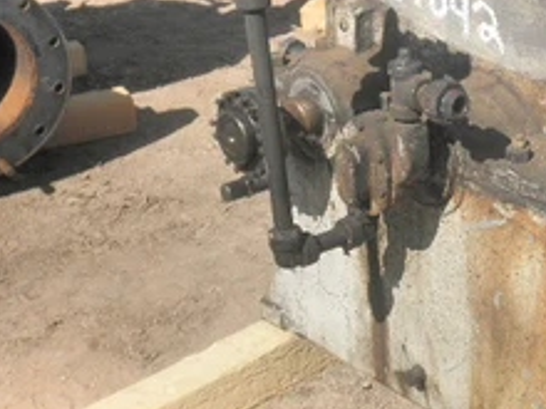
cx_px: 484
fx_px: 1262
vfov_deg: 18.4
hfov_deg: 23.8
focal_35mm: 80
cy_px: 201
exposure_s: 1/125
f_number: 9.6
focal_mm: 7.9
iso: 64
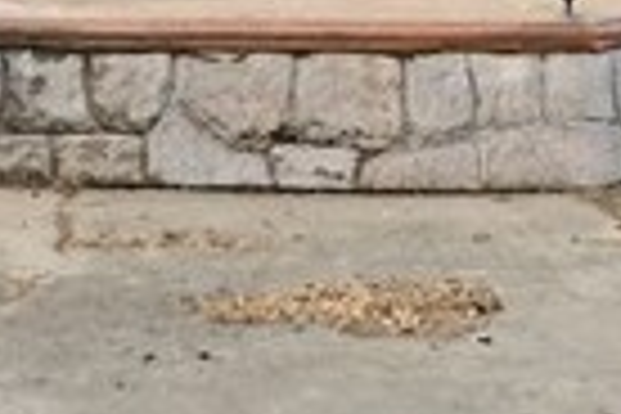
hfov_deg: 18.8
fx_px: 1794
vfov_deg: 12.5
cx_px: -86
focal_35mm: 104
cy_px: -209
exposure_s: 1/100
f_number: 5
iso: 80
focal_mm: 14
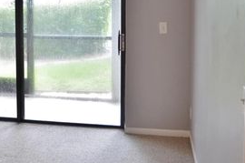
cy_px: 14
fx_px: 482
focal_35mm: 71
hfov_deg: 26.9
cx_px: -3
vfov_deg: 18.8
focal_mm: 20
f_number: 4
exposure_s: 1/60
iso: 500
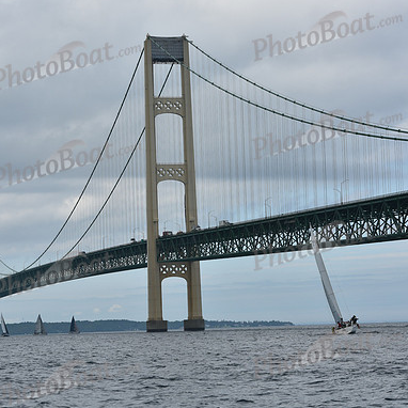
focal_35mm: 111
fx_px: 1480
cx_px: 198
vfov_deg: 15.7
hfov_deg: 15.7
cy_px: 202
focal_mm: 86
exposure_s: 1/800
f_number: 9
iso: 250
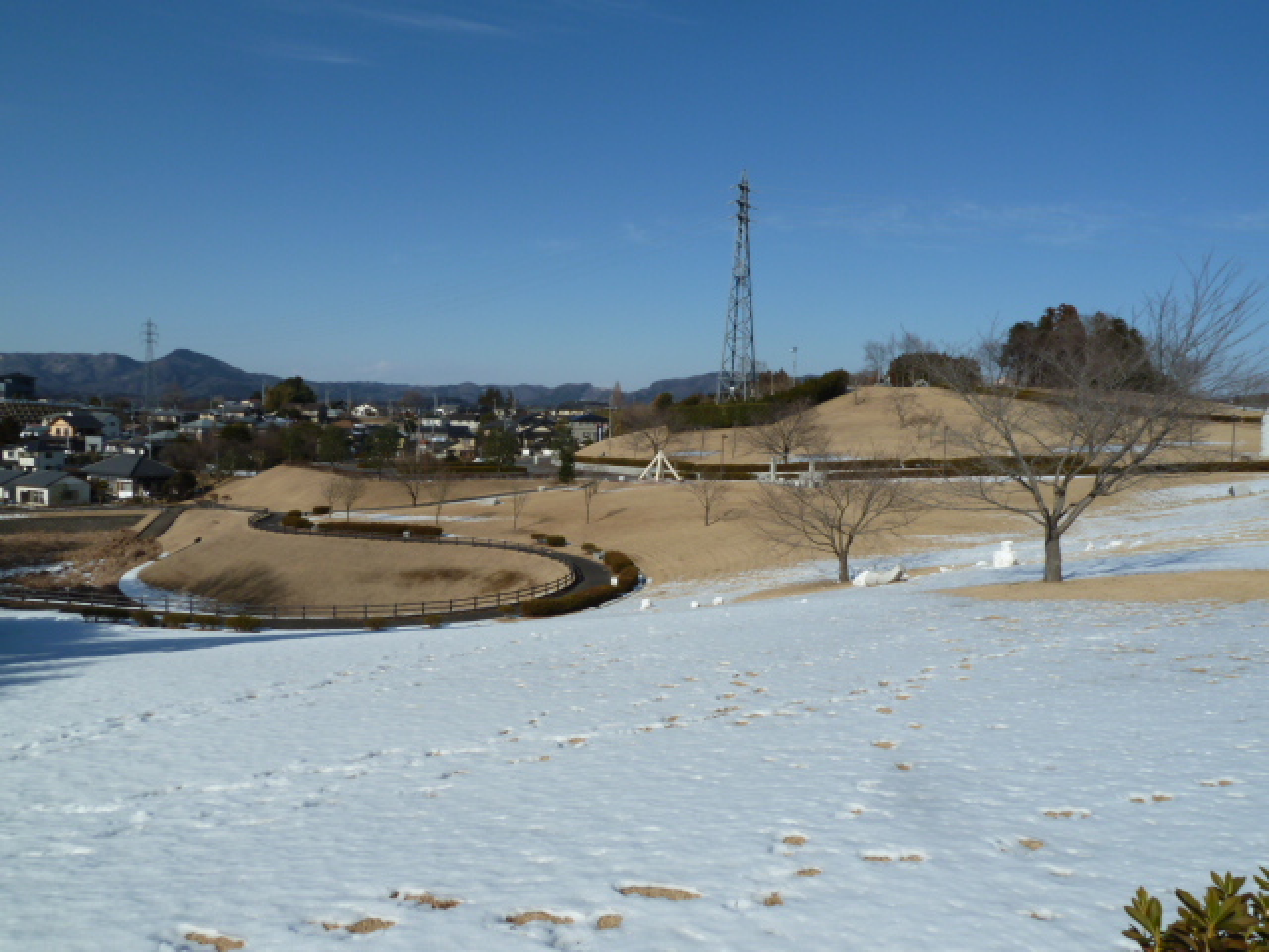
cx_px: 634
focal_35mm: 25
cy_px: 476
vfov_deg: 54.9
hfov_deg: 69.4
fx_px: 916
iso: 80
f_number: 5.6
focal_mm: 4.1
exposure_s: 1/640
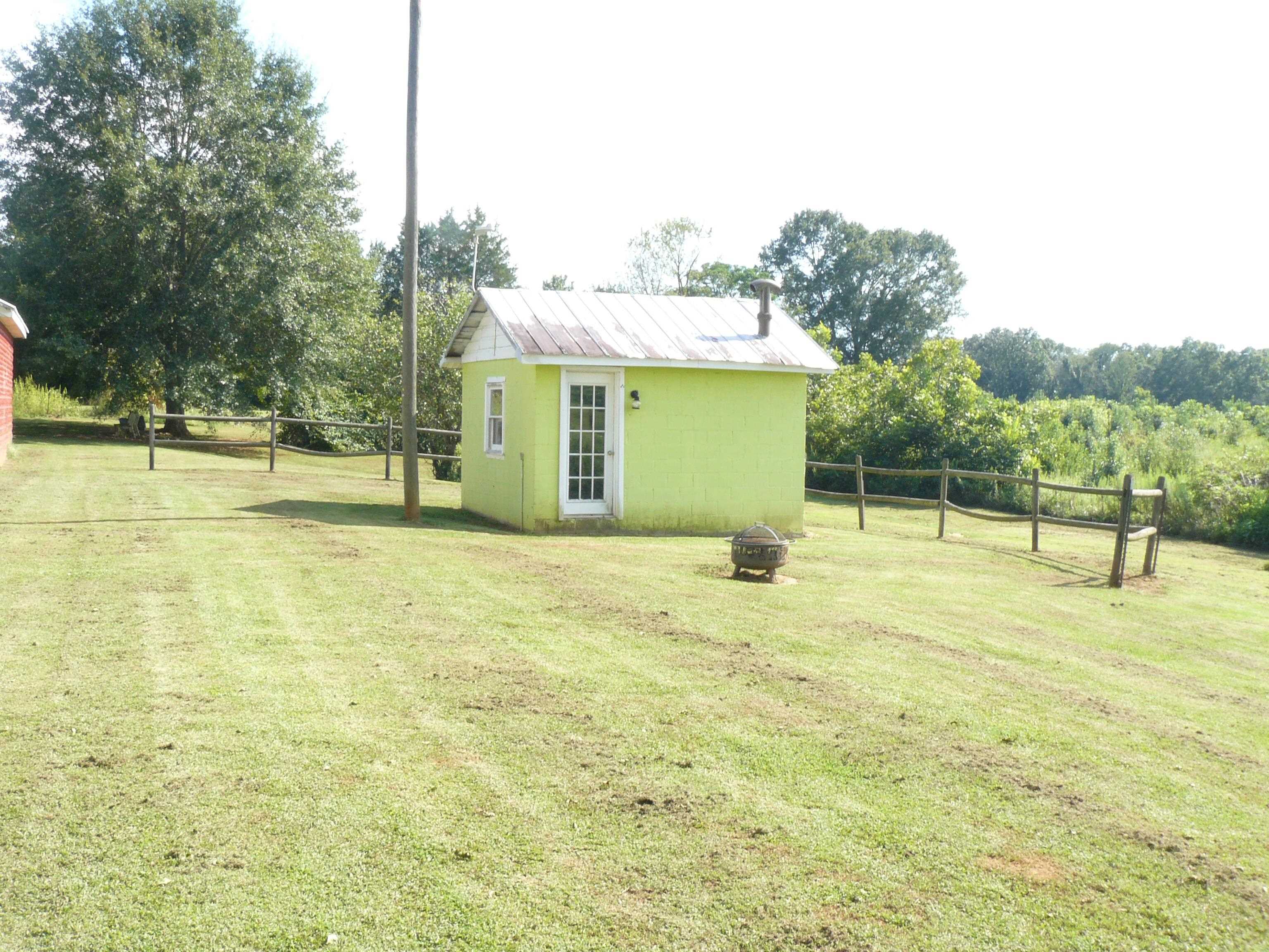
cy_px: 476
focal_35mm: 36
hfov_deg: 51.4
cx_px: 634
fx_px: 1320
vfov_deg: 39.7
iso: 100
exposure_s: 1/50
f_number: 8
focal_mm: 6
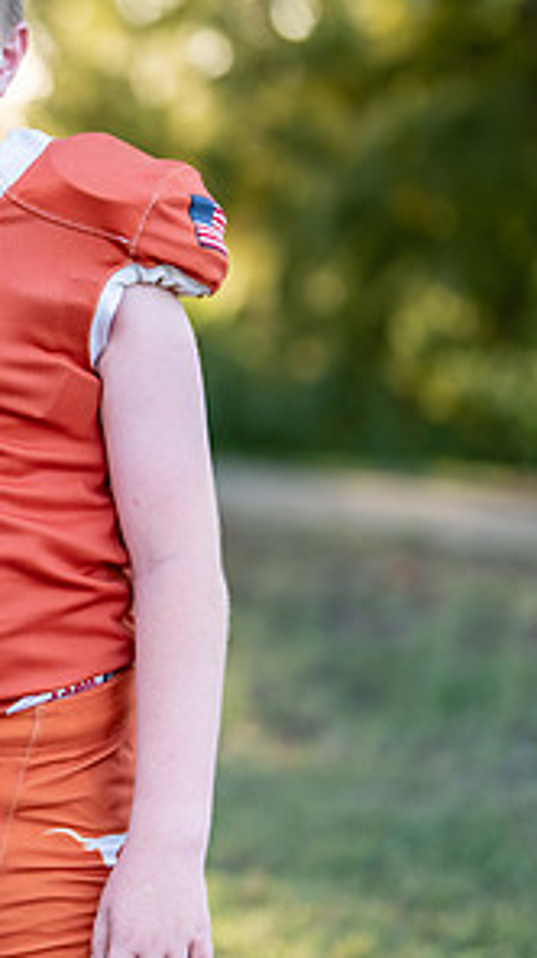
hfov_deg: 10.7
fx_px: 2791
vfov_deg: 19.4
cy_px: 379
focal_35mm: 110
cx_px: -175
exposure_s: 1/640
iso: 100
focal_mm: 50
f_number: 1.2
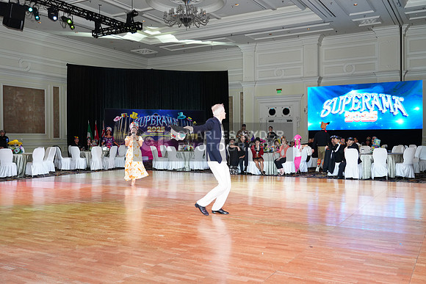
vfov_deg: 40.0
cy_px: 142
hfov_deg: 57.2
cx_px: 213
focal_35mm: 33
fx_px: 391
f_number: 4
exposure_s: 1/250
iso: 1600
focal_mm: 33
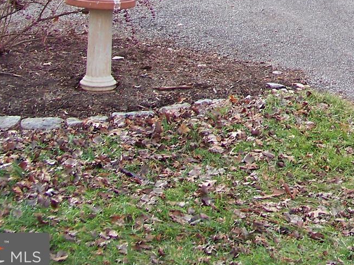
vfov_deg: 13.5
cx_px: 467
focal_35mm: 103
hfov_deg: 17.8
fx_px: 1053
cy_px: -137
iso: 64
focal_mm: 5.85
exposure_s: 1/250
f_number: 2.8
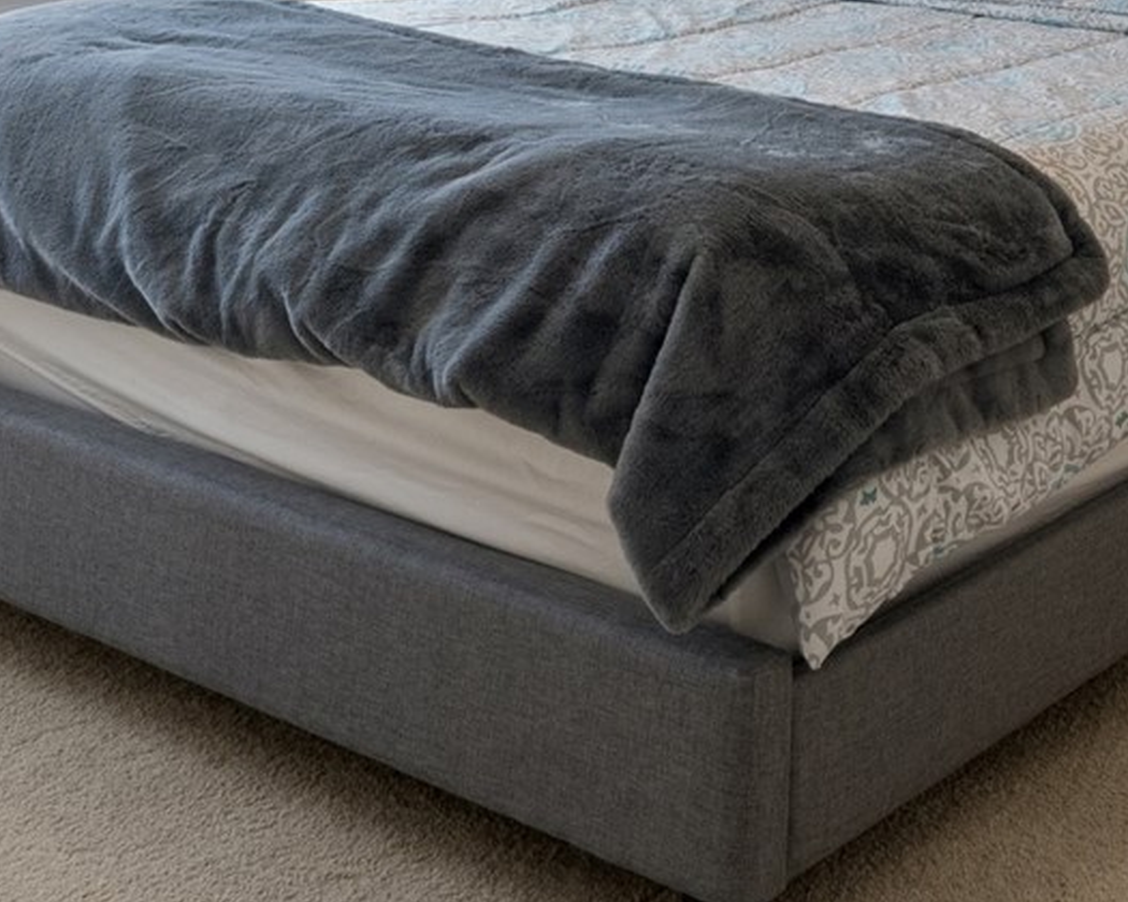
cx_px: 1111
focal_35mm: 66
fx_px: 2203
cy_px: -318
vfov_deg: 20.8
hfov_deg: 27.2
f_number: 10
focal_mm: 17
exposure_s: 1/6
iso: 400
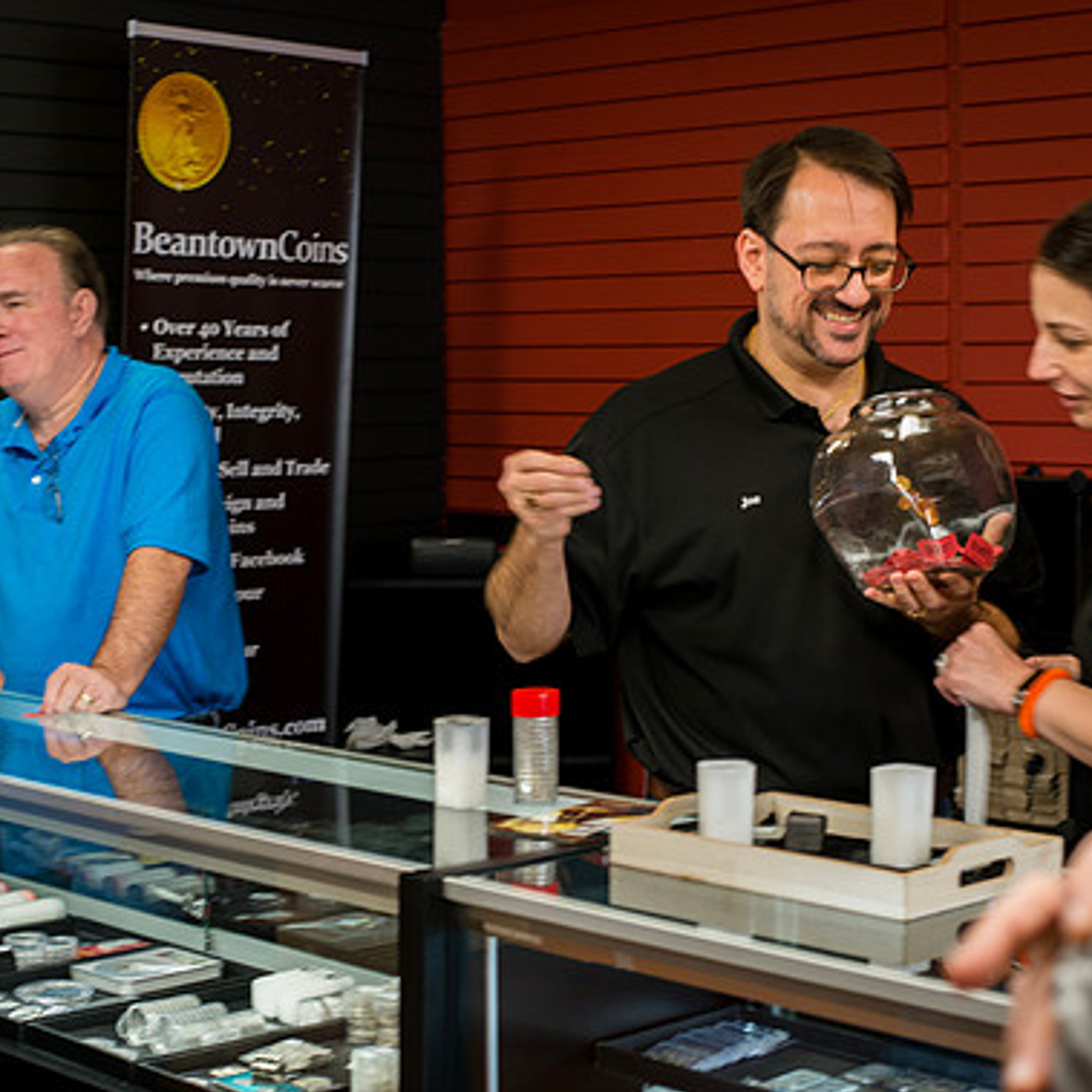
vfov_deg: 26.5
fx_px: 2320
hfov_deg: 26.4
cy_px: 546
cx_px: 452
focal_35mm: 65
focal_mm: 50
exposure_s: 1/40
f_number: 5.6
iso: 640
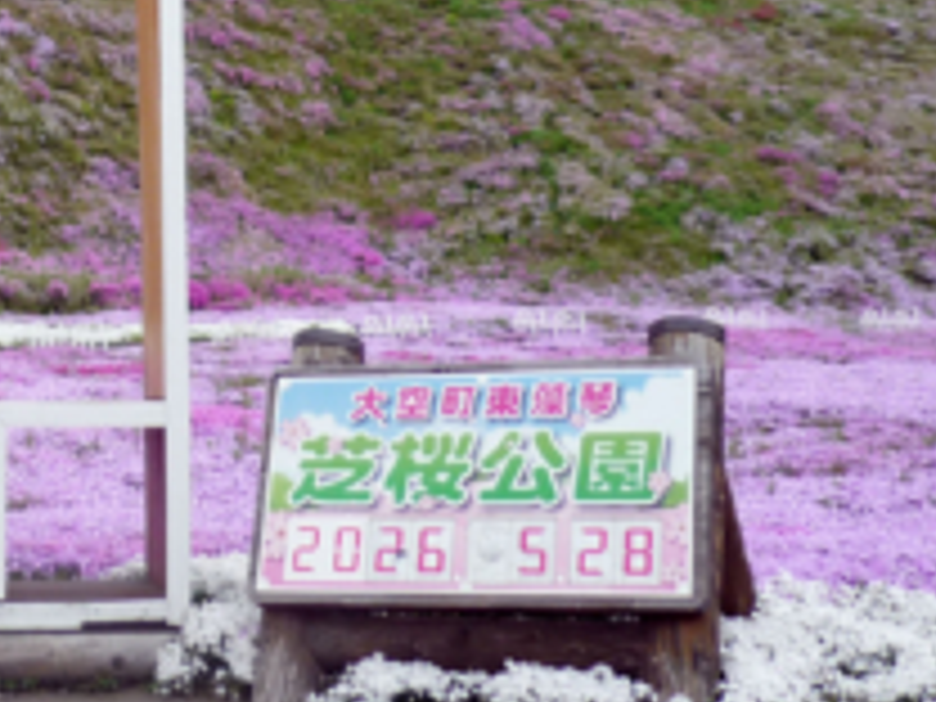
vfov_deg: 14.8
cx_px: -171
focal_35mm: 95
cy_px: -252
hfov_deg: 19.5
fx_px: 2569
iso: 100
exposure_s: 1/400
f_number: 2.8
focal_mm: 5.5
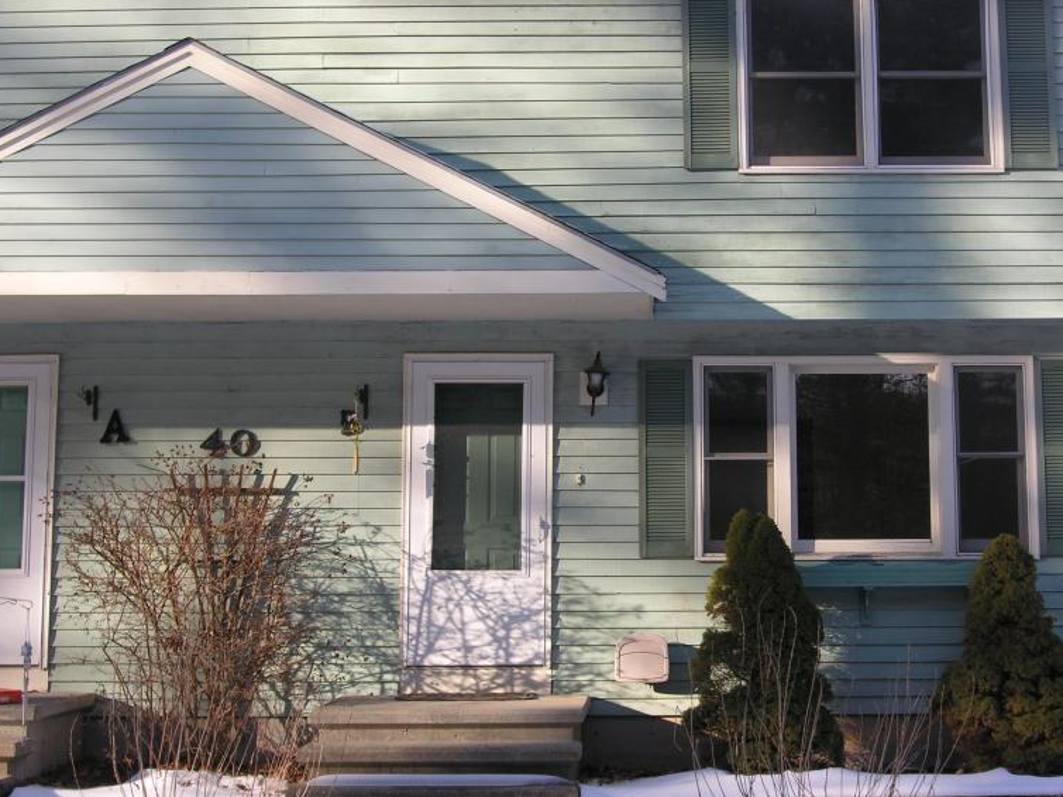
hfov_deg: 36.0
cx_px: 658
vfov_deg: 27.5
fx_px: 1627
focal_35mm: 53
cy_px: 396
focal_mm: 10
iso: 50
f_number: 5
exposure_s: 1/120
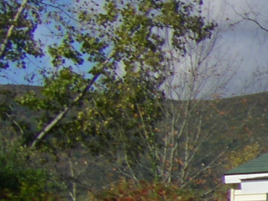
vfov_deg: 7.1
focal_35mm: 207
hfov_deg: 8.5
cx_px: 702
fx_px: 1602
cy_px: 226
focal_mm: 6.3
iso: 64
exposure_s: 1/320
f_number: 7
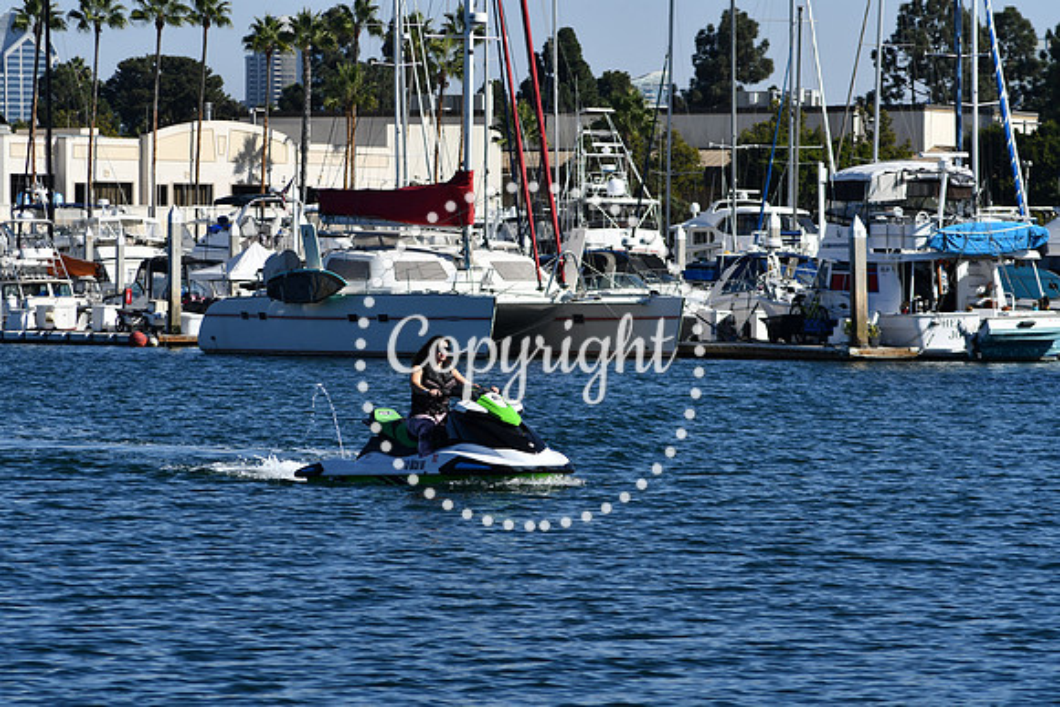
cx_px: 530
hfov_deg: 10.2
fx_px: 5949
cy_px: 354
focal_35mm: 202
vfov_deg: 6.8
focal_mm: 135
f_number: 6.3
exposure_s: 1/1250
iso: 200
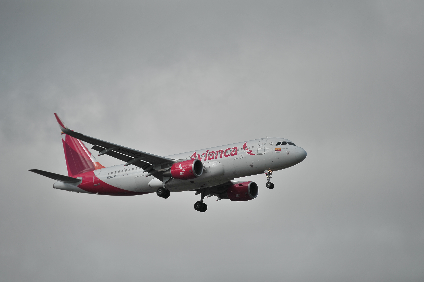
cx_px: 212
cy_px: 141
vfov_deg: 6.9
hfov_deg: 10.3
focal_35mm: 200
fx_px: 2354
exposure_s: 1/6400
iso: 200
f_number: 3.5
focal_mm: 200
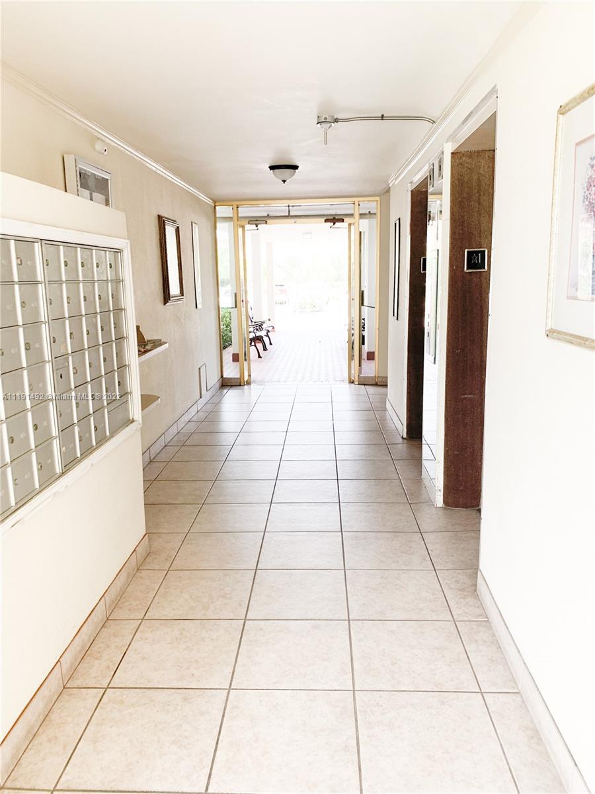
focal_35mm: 26
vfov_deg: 67.3
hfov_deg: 53.1
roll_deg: +2.5
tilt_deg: -8.8
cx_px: 298
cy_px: 397
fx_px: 596
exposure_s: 1/121
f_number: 1.8
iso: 64
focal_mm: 4.25
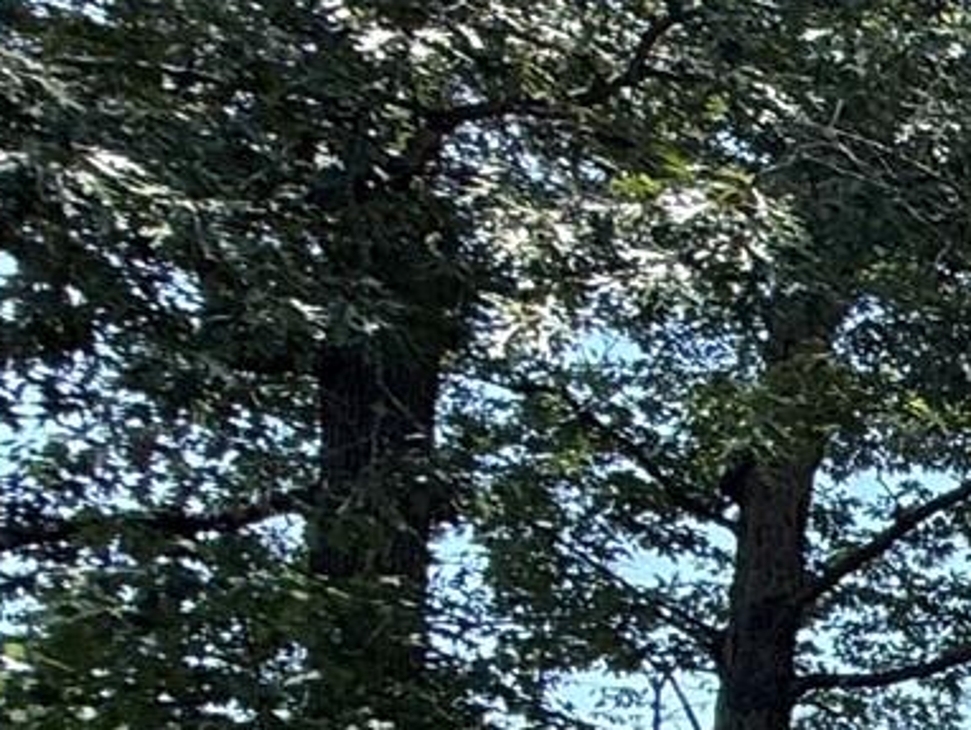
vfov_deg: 17.7
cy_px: 1076
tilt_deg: +9.1
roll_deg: +0.0
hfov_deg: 13.8
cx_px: 2524
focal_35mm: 75
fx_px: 2105
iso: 50
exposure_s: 1/475
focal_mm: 2.22
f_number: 2.2
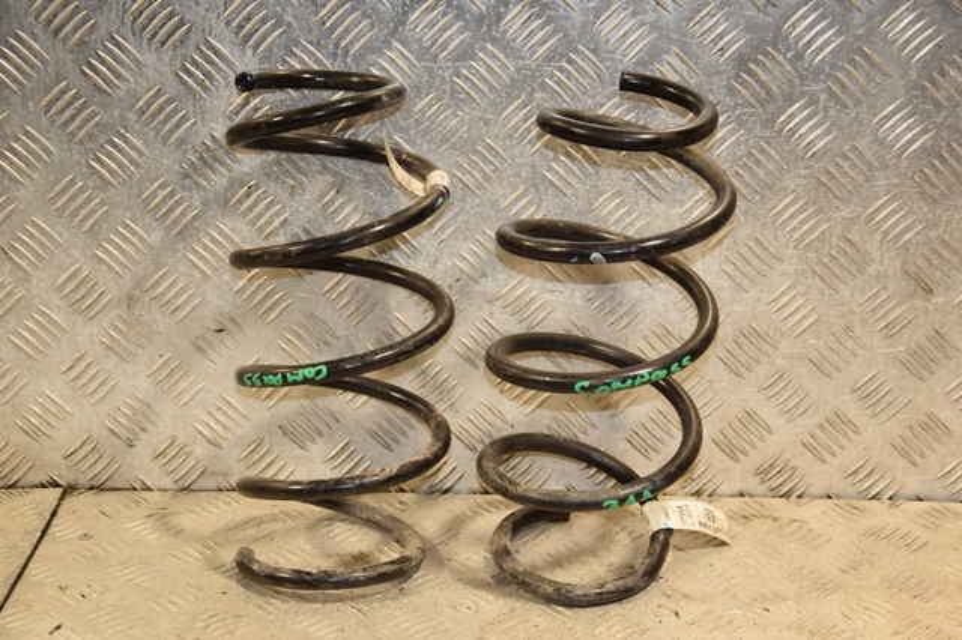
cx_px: 481
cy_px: 320
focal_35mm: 75
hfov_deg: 27.0
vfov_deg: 18.2
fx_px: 2003
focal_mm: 50
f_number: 5
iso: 800
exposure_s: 1/200
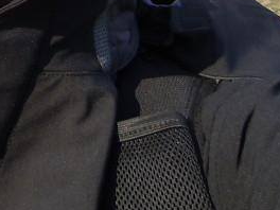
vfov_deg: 12.9
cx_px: -148
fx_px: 865
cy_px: -135
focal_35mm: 107
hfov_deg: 16.6
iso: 100
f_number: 3.5
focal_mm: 5.4
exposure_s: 1/500
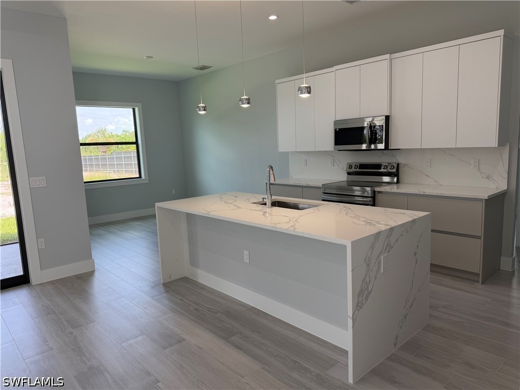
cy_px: 195
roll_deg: +3.1
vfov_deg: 56.8
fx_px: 361
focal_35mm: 24
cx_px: 260
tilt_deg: -8.4
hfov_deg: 71.6
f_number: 1.78
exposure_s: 1/240
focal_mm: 6.76
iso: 80
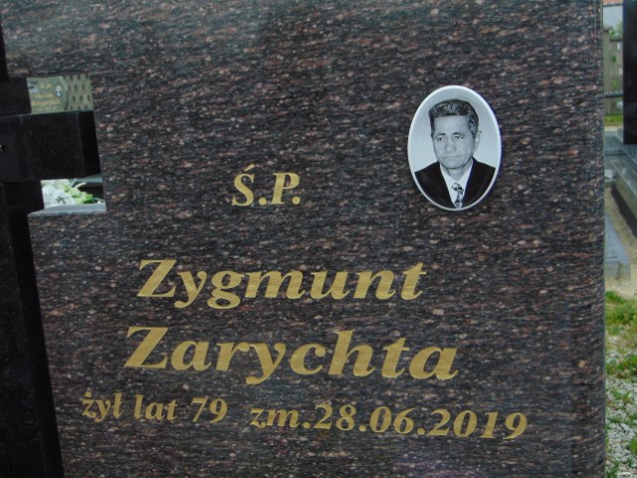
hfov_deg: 44.8
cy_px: 239
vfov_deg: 34.3
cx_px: 318
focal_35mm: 42
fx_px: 773
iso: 80
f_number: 3.3
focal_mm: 7.6
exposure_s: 1/400
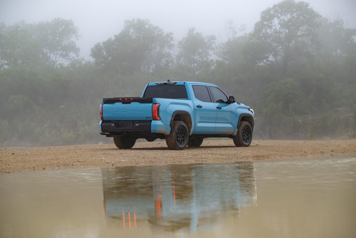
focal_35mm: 96
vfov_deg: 14.3
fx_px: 949
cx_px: 178
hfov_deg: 21.2
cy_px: 119
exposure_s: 1/125
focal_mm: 96
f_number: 4
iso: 400
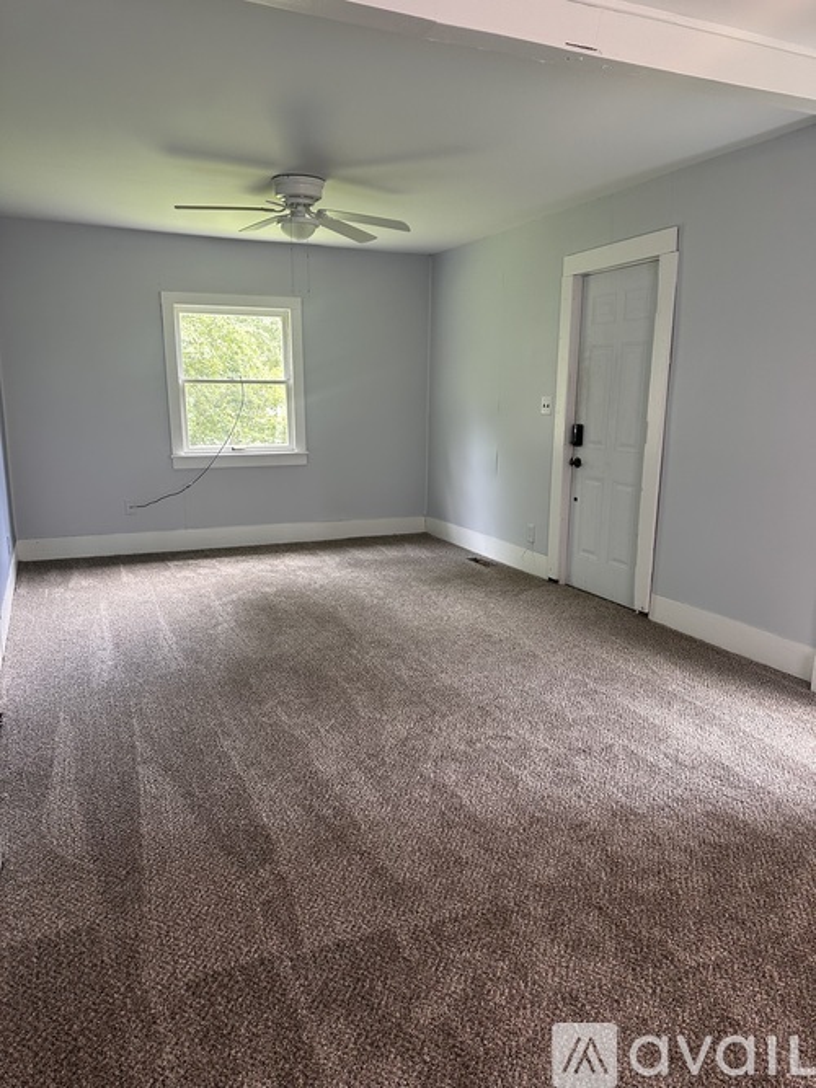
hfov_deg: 56.8
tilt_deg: -11.8
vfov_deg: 71.6
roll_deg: +0.1
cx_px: 408
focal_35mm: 24
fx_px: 755
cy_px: 544
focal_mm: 6.86
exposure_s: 1/60
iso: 160
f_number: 1.78
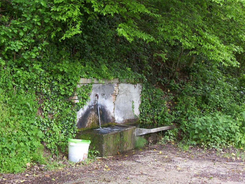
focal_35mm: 51
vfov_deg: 28.6
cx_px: 122
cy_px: 92
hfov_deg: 37.5
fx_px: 361
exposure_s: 1/112
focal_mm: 7.88
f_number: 3.16
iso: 100
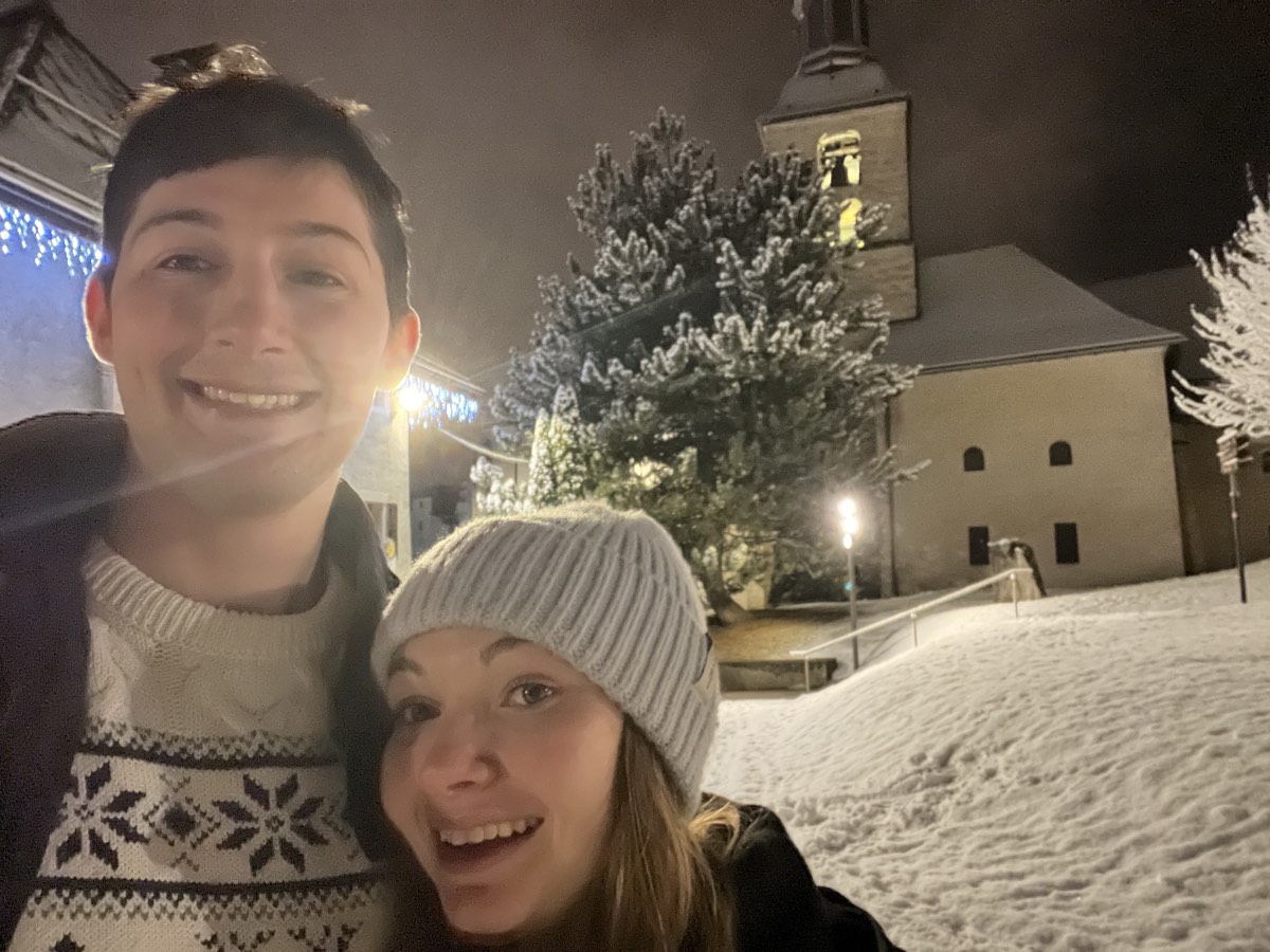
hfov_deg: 73.9
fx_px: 844
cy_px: 476
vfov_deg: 58.9
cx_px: 635
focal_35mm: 23
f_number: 2.2
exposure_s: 1/14
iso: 2000
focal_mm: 2.71
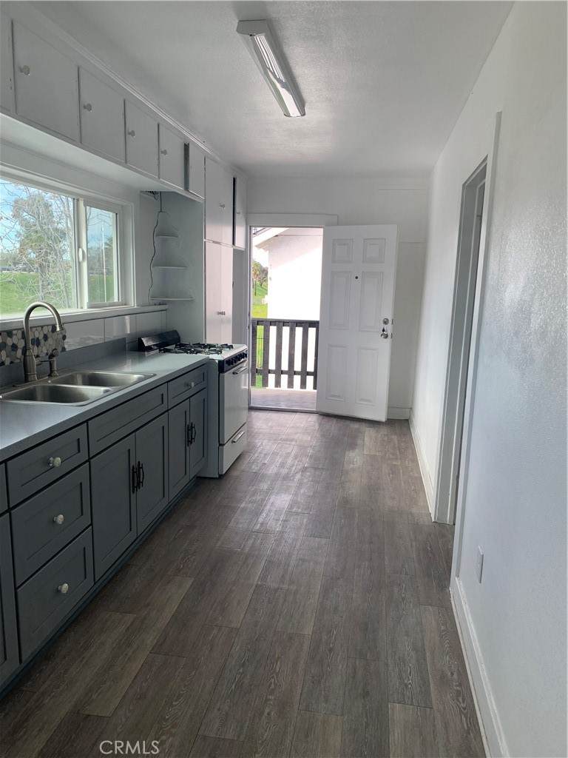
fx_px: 569
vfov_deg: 67.3
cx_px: 284
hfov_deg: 53.1
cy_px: 379
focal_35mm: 26
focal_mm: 4.25
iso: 25
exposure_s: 1/171
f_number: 1.8
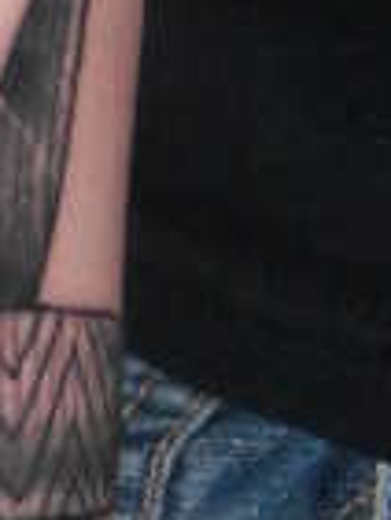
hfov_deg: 7.1
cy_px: 262
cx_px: -494
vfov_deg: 9.9
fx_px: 2993
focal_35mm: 199
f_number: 5.6
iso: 200
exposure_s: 1/60
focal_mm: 5.7
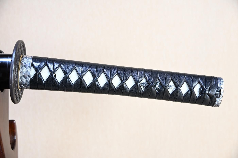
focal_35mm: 49
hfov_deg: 40.5
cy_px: 79
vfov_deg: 27.7
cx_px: 119
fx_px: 322
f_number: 4
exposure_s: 1/2
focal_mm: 32.5
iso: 100
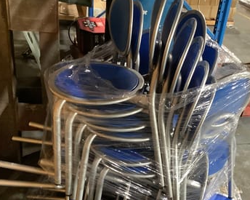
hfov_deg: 41.7
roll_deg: -6.1
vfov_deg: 34.1
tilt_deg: -27.6
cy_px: 112
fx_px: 325
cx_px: 155
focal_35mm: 44
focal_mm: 3.3
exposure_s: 1/25
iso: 320
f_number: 2.4
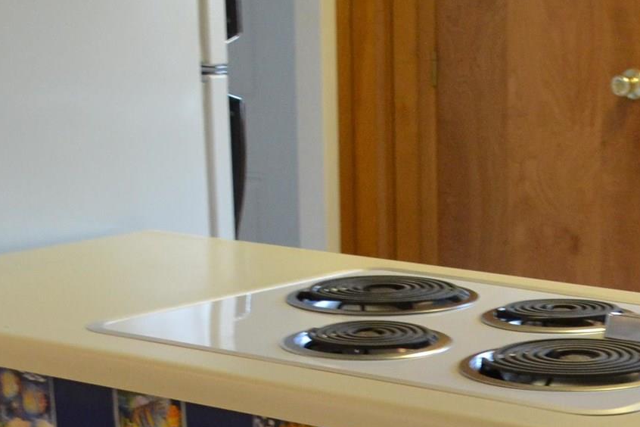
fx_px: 1938
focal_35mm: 109
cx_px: 687
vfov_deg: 12.4
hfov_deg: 18.1
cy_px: 434
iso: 1000
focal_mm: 20
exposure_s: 1/60
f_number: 3.8
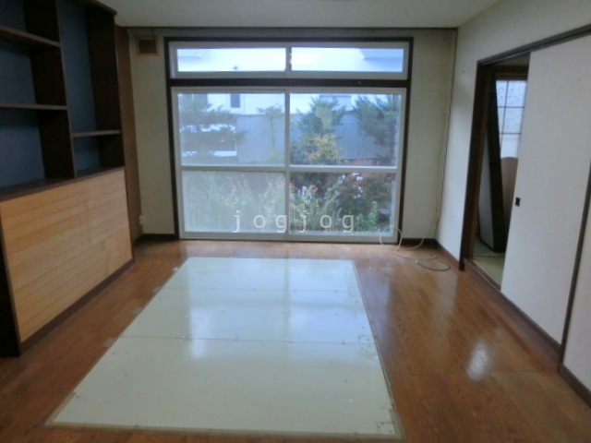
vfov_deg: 56.8
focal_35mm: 24
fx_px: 410
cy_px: 222
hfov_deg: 71.6
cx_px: 296
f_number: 3
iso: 320
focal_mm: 4.24
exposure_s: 1/125
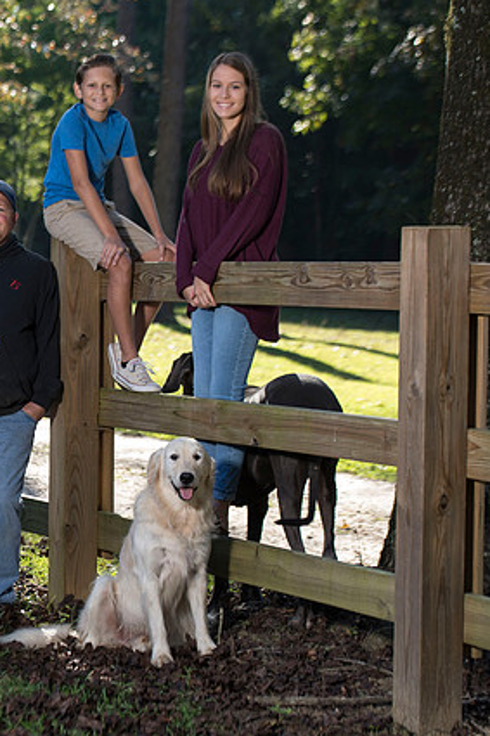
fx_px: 2411
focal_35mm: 118
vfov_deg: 17.4
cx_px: -30
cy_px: 367
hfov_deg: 11.5
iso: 50
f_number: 4
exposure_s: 1/125
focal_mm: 78
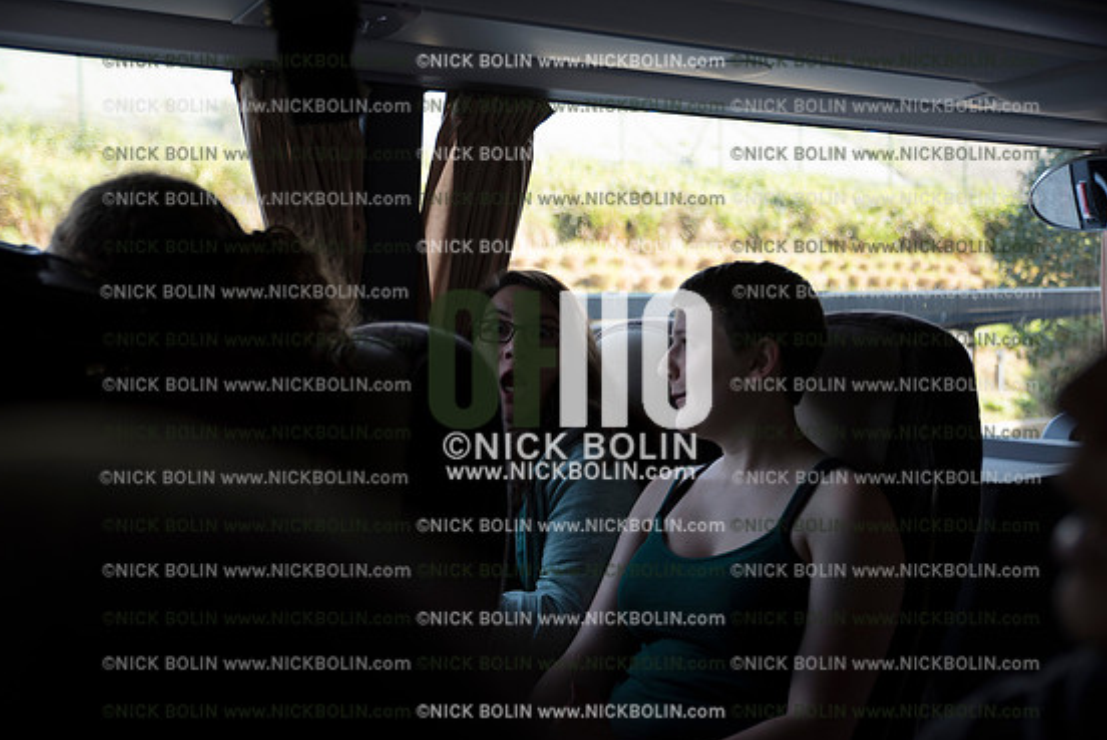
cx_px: 570
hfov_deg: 46.4
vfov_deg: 31.9
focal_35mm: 42
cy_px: 386
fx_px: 1292
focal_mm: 40
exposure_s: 1/160
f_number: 2.8
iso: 400
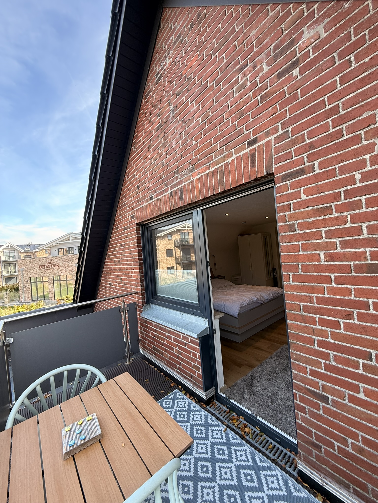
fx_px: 204
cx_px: 189
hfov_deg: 85.7
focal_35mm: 14
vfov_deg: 102.1
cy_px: 252
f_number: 2.2
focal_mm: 2.22
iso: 50
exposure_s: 1/99
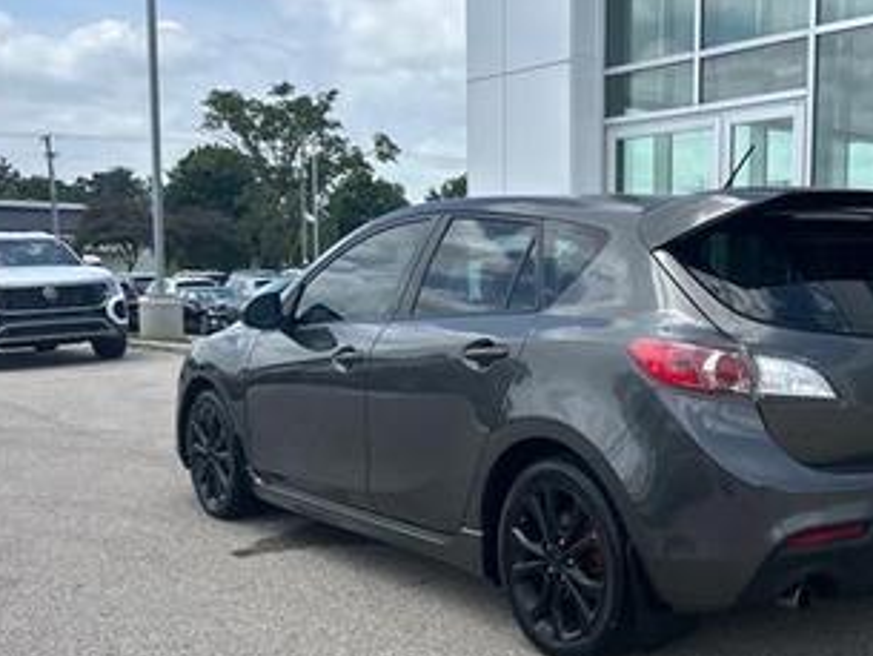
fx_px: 1085
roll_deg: +0.2
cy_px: 392
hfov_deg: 42.7
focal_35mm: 43
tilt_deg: -6.7
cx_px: 638
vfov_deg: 33.5
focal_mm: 5.7
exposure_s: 1/2299
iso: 50
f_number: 1.5
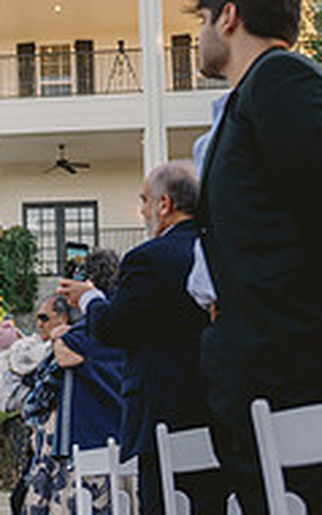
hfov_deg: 11.5
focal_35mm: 104
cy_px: 301
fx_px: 1458
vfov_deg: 20.0
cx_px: -292
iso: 320
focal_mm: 33.5
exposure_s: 1/1000
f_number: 2.8
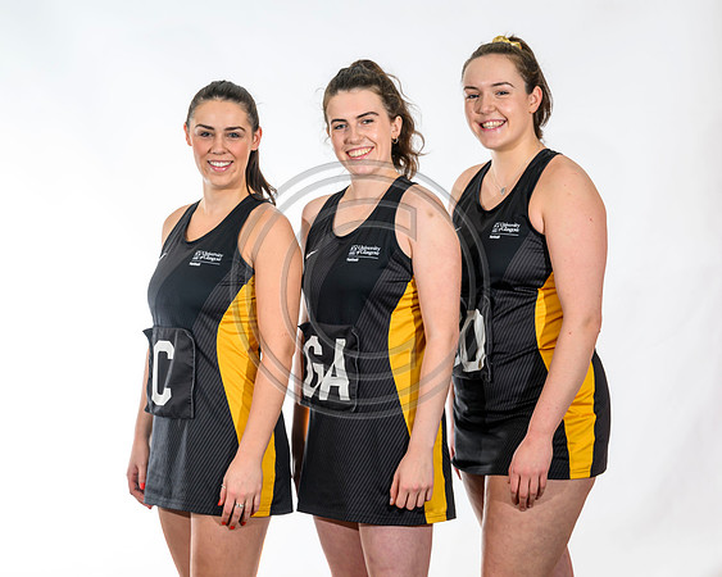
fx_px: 2590
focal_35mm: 121
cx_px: 370
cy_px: 281
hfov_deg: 15.9
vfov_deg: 12.7
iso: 320
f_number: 5
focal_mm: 105
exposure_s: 1/160
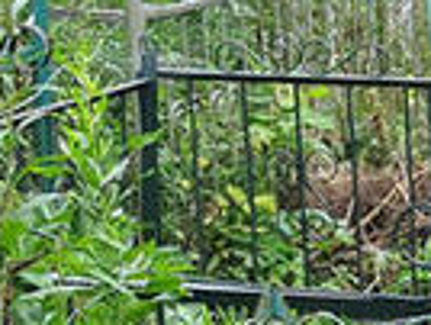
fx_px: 2470
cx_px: 634
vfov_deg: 7.3
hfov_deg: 9.7
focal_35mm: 198
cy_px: 566
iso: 50
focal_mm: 4.32
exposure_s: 1/208
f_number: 1.7
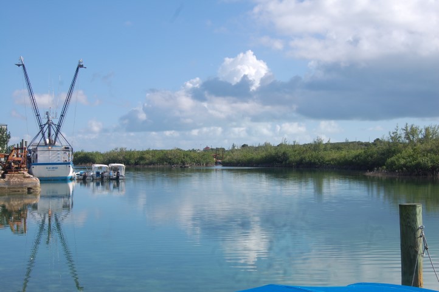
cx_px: 220
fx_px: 621
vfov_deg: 26.4
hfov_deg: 38.9
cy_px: 146
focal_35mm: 51
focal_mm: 34
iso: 200
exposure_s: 1/400
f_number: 10
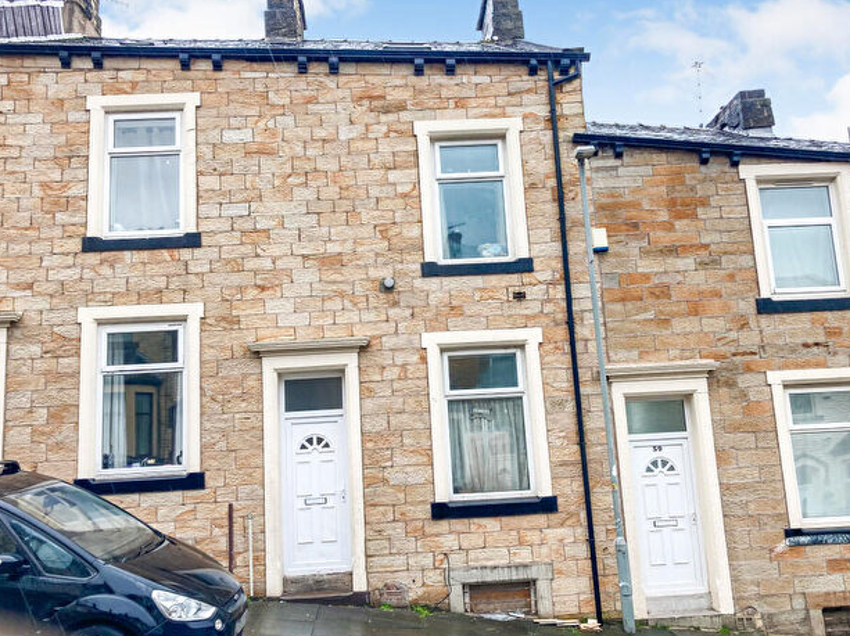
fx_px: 785
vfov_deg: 44.1
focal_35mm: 32
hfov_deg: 56.8
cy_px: 299
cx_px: 423
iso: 20
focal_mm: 3.99
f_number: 1.8
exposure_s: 1/125
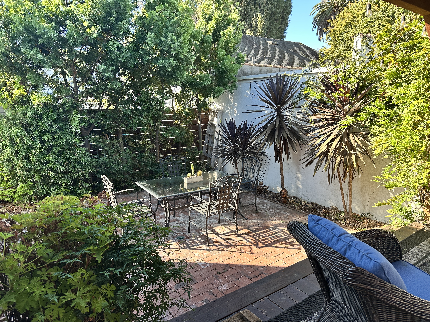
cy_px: 161
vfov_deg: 56.8
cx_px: 215
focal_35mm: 24
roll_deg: +0.0
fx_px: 298
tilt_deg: -10.4
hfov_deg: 71.6
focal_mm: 6.86
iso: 80
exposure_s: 1/319
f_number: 1.78
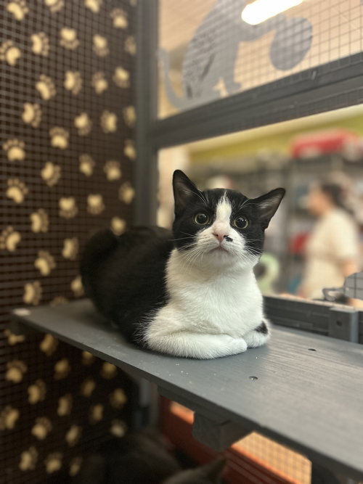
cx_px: 182
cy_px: 242
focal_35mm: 26
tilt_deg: -2.6
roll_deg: +1.0
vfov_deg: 67.3
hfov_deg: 53.0
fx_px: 364
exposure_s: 1/60
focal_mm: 5.7
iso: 400
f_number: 1.5
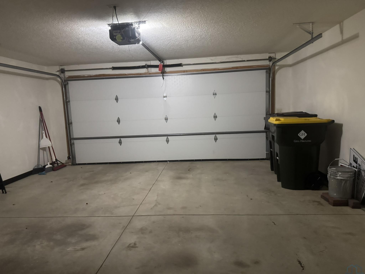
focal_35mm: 24
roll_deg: +2.8
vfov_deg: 56.8
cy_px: 137
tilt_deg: -8.1
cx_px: 182
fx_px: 253
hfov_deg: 71.6
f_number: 1.78
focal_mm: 6.76
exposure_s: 1/40
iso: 1000
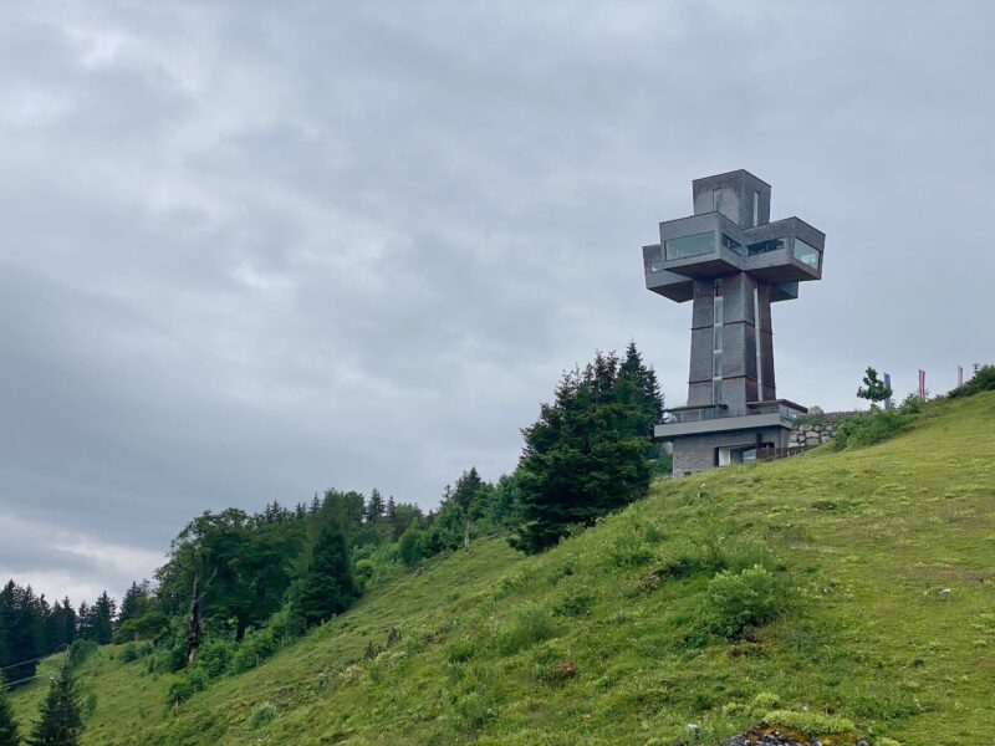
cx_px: 498
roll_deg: -1.5
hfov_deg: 36.8
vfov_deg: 28.0
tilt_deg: +11.6
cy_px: 373
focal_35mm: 52
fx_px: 1495
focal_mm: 6
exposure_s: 1/813
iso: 20
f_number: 2
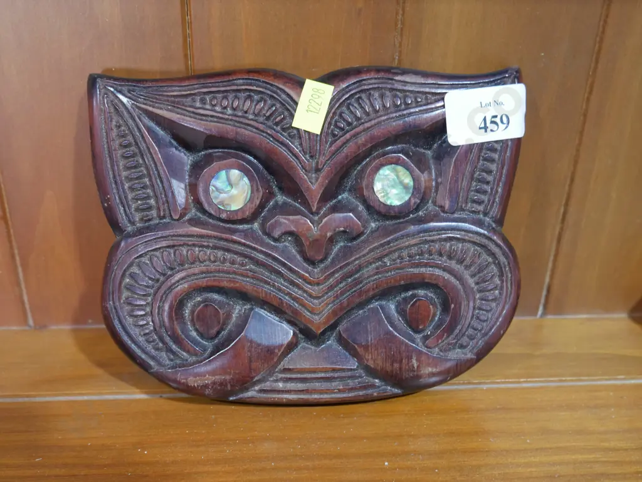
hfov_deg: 51.3
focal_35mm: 36
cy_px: 241
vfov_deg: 39.7
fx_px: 668
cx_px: 321
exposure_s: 1/60
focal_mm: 18
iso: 1250
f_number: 4
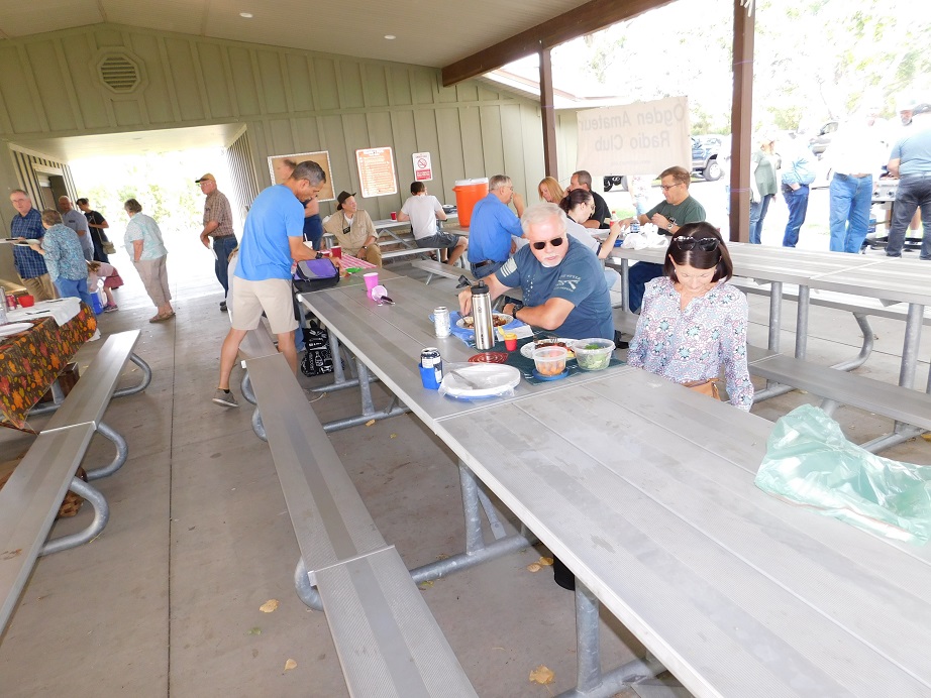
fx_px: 619
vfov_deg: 58.9
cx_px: 466
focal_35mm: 23
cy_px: 349
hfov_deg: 73.9
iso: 140
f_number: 3
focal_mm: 4
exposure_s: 1/30
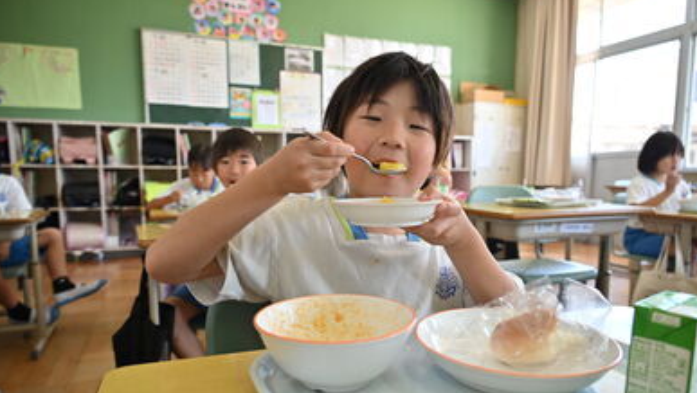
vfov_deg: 44.2
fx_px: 481
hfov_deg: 71.9
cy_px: 232
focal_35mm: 26
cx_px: 355
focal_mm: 24
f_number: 4
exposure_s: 1/125
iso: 640
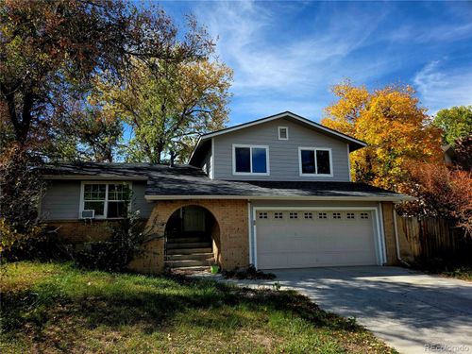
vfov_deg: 58.9
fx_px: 314
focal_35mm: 23
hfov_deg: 73.9
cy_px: 177
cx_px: 236
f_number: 1.8
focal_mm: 5.4
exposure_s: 1/3333
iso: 80
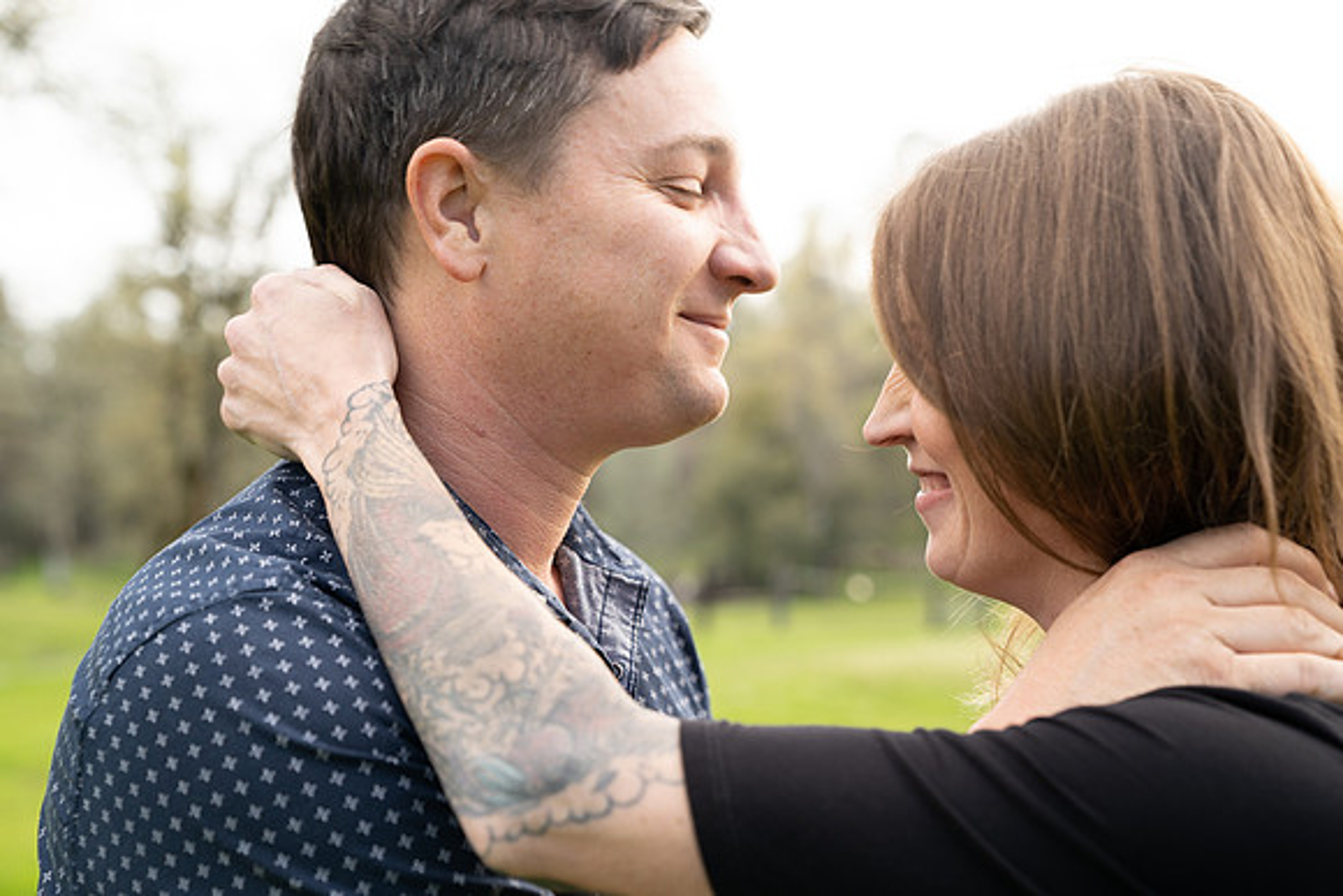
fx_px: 1903
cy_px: 448
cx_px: 672
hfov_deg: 38.9
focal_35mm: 51
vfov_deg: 26.5
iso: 200
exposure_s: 1/125
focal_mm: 51
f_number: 3.5
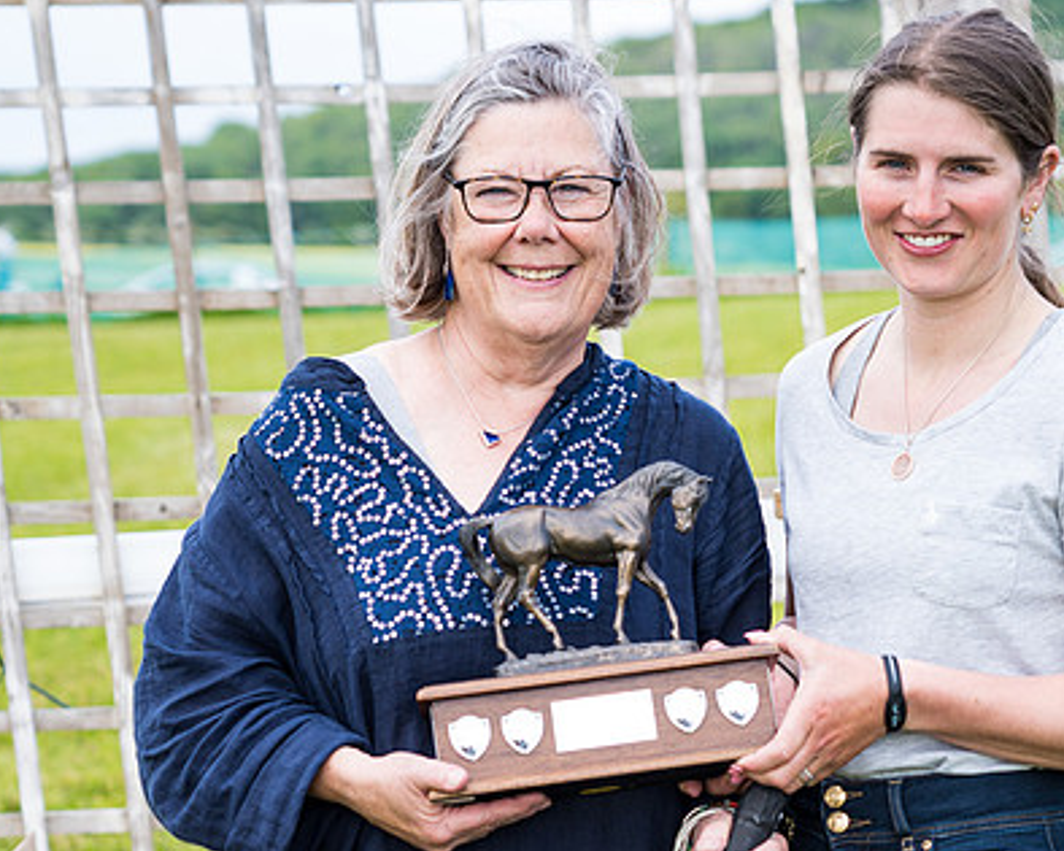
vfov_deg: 11.2
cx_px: 693
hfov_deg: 13.9
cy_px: 545
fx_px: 4345
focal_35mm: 138
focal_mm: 74
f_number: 4
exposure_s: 1/100
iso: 50
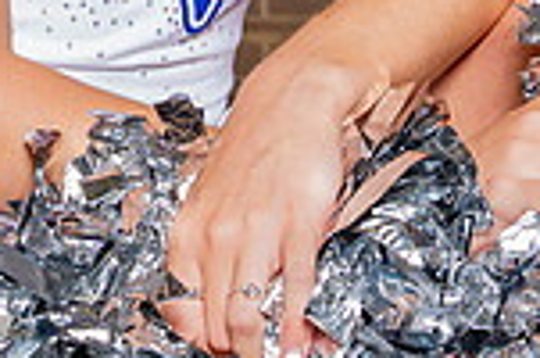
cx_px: -36
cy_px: -492
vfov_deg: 5.2
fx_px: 3832
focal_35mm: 256
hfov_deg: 8.0
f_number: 5.6
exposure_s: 1/250
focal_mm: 38
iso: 200
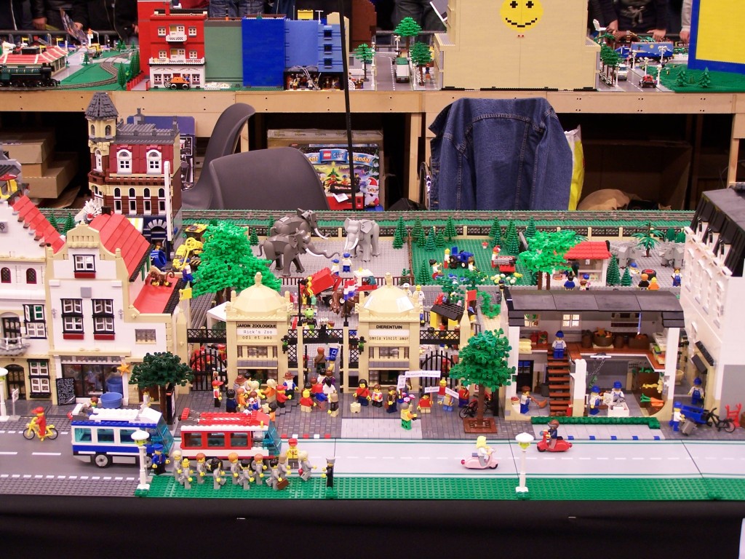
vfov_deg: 24.8
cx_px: 372
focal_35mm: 59
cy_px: 280
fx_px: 1270
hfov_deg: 32.7
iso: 80
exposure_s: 1/2
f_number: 3.1
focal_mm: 9.8
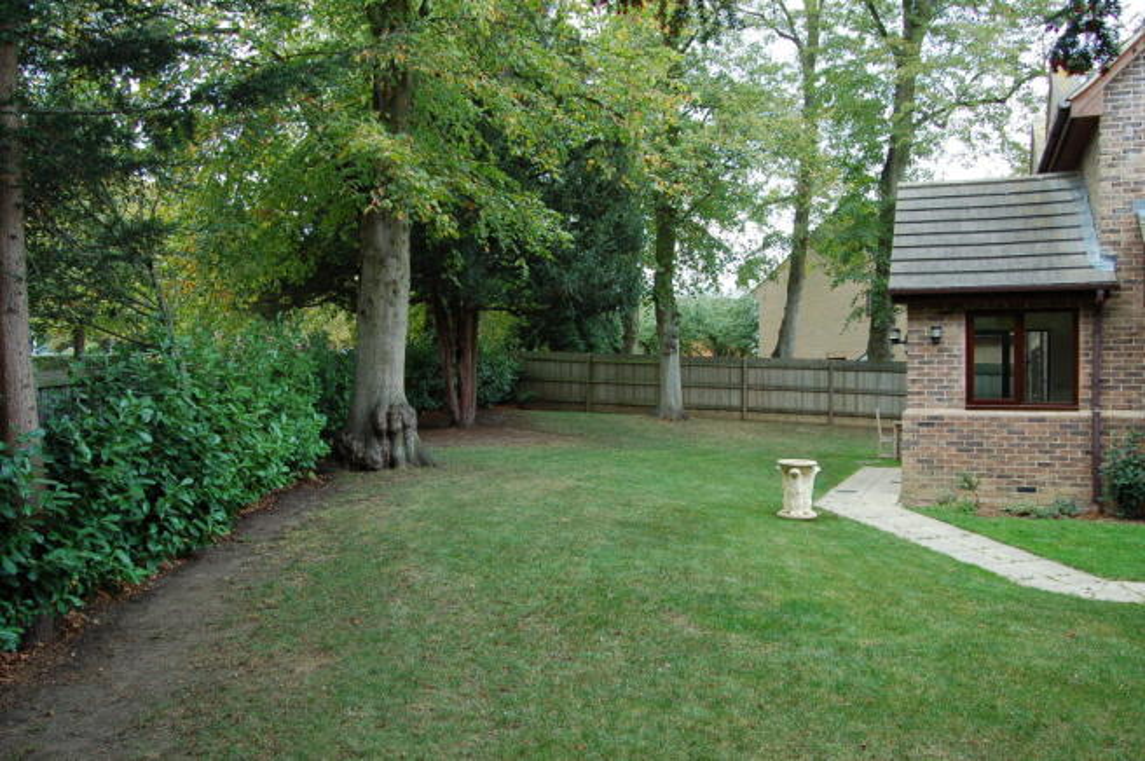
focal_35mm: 27
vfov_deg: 47.8
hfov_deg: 67.4
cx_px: 572
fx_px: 858
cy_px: 380
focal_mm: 18
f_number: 8
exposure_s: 1/50
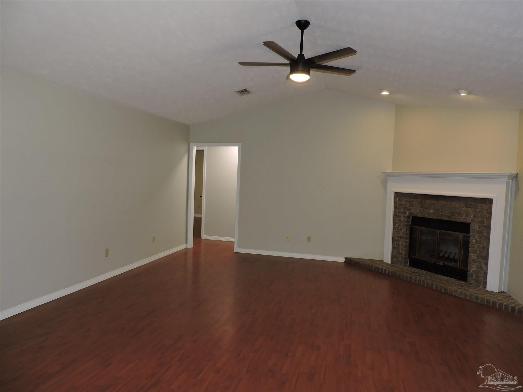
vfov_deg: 56.8
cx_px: 262
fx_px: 363
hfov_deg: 71.6
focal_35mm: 24
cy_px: 196
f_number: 3
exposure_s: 1/30
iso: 200
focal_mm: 4.3
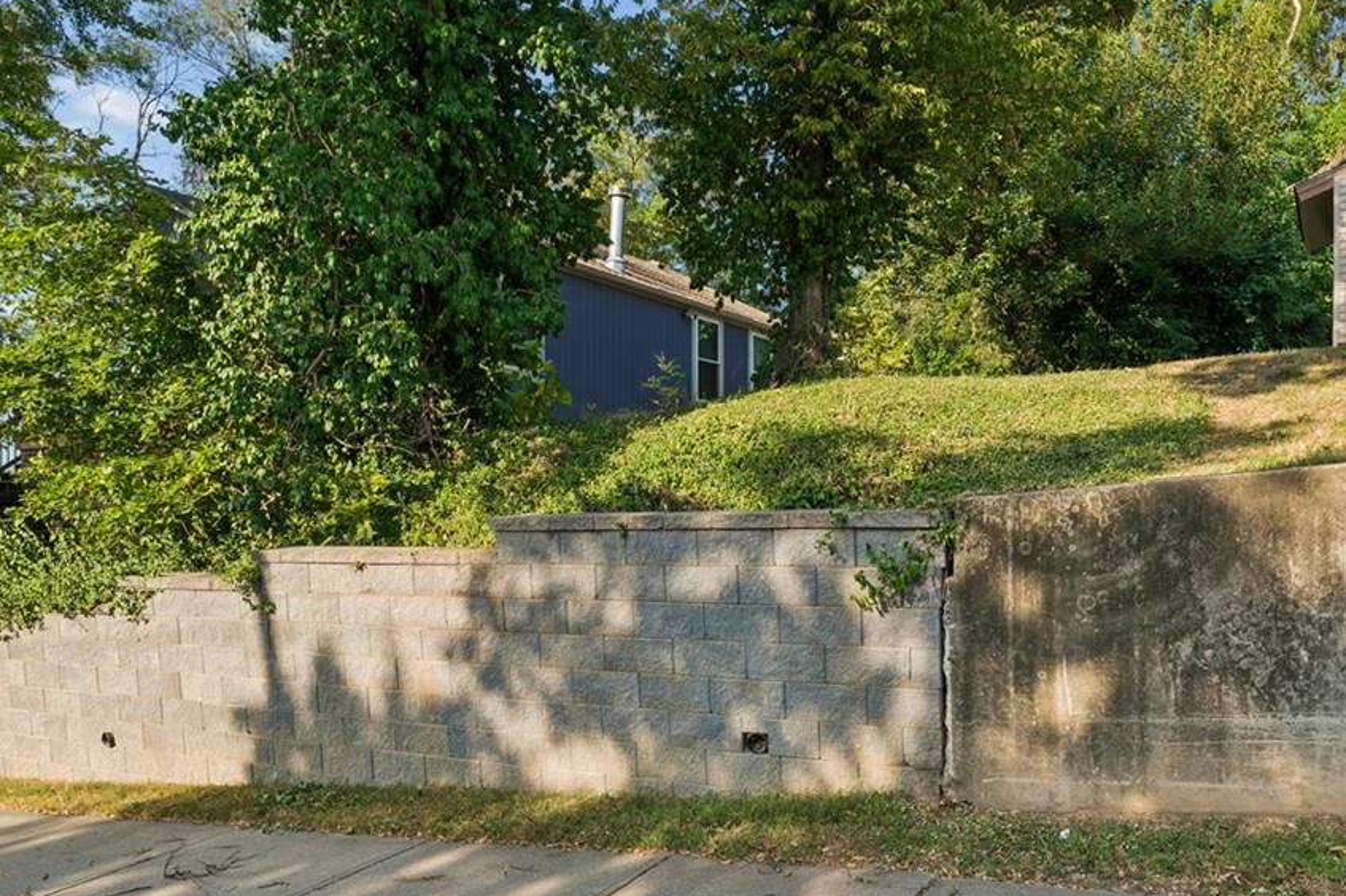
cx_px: 763
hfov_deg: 63.4
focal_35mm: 29
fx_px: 1084
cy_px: 375
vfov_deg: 44.8
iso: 100
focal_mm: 24
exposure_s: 1/6
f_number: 22
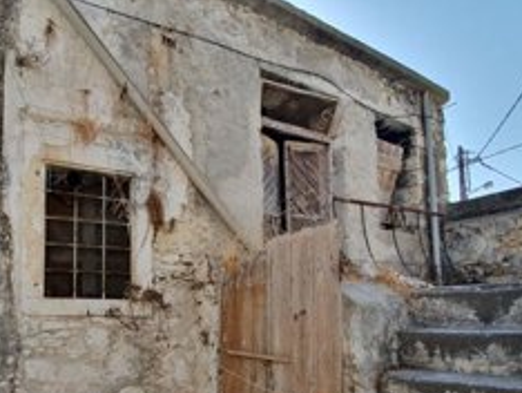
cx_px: 183
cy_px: 299
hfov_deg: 79.5
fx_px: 302
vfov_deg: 62.0
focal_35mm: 20
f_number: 2.2
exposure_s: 1/734
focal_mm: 1.8
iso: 50
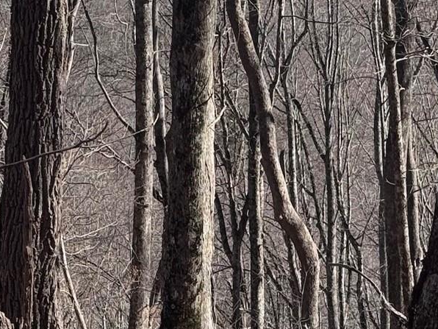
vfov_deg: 8.9
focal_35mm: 165
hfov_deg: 11.9
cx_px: 349
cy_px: -84
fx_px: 2088
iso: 64
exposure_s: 1/2252
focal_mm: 6.76
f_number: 1.78
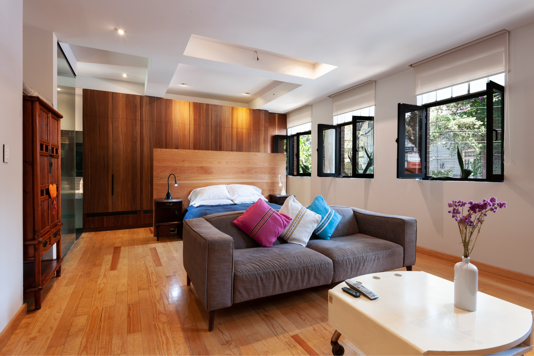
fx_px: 267
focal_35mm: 18
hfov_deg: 90.0
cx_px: 267
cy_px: 178
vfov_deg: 67.3
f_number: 8
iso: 200
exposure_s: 1/4
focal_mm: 18
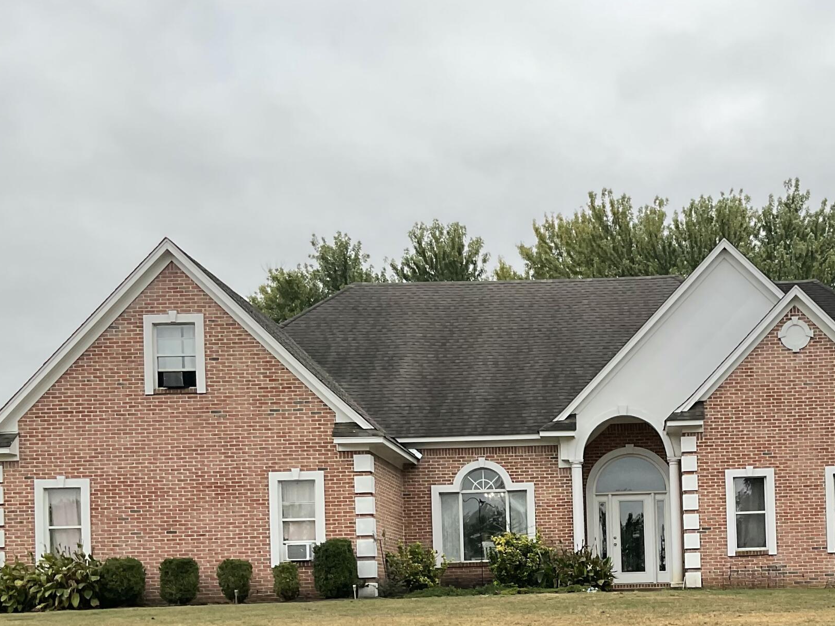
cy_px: 580
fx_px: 1302
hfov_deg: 34.6
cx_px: 647
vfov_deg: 26.0
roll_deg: +0.8
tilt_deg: +0.2
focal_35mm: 54
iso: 16
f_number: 1.8
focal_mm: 3
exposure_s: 1/262
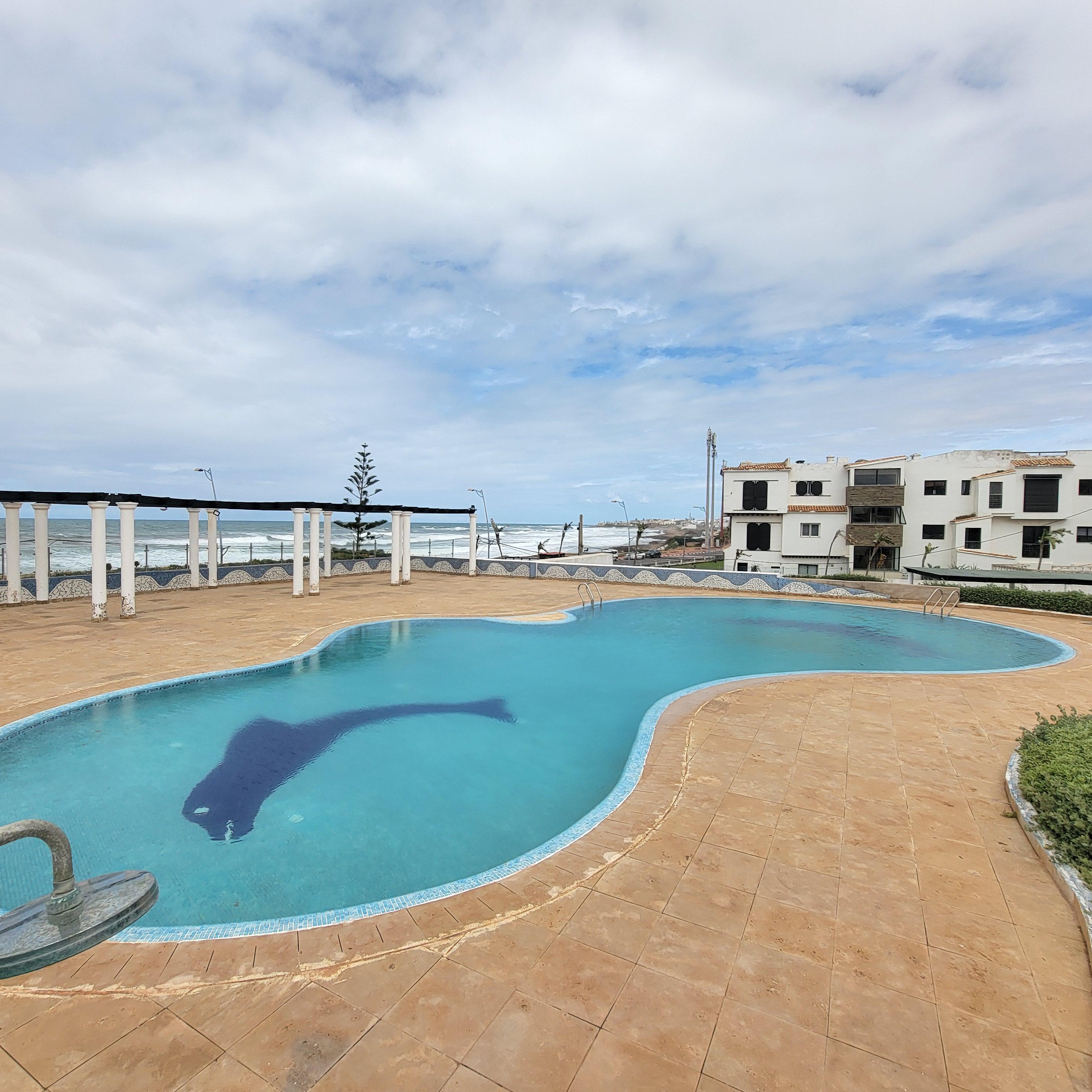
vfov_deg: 87.4
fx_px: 571
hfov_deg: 87.2
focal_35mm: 16
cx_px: 494
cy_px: 532
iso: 50
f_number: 2.2
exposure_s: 1/2745
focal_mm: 2.2
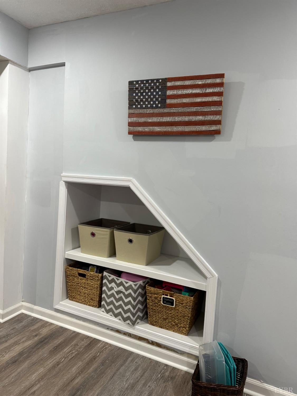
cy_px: 198
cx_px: 148
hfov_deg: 56.8
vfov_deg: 71.6
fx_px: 275
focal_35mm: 24
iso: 160
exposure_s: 1/60
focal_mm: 6.86
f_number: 1.78
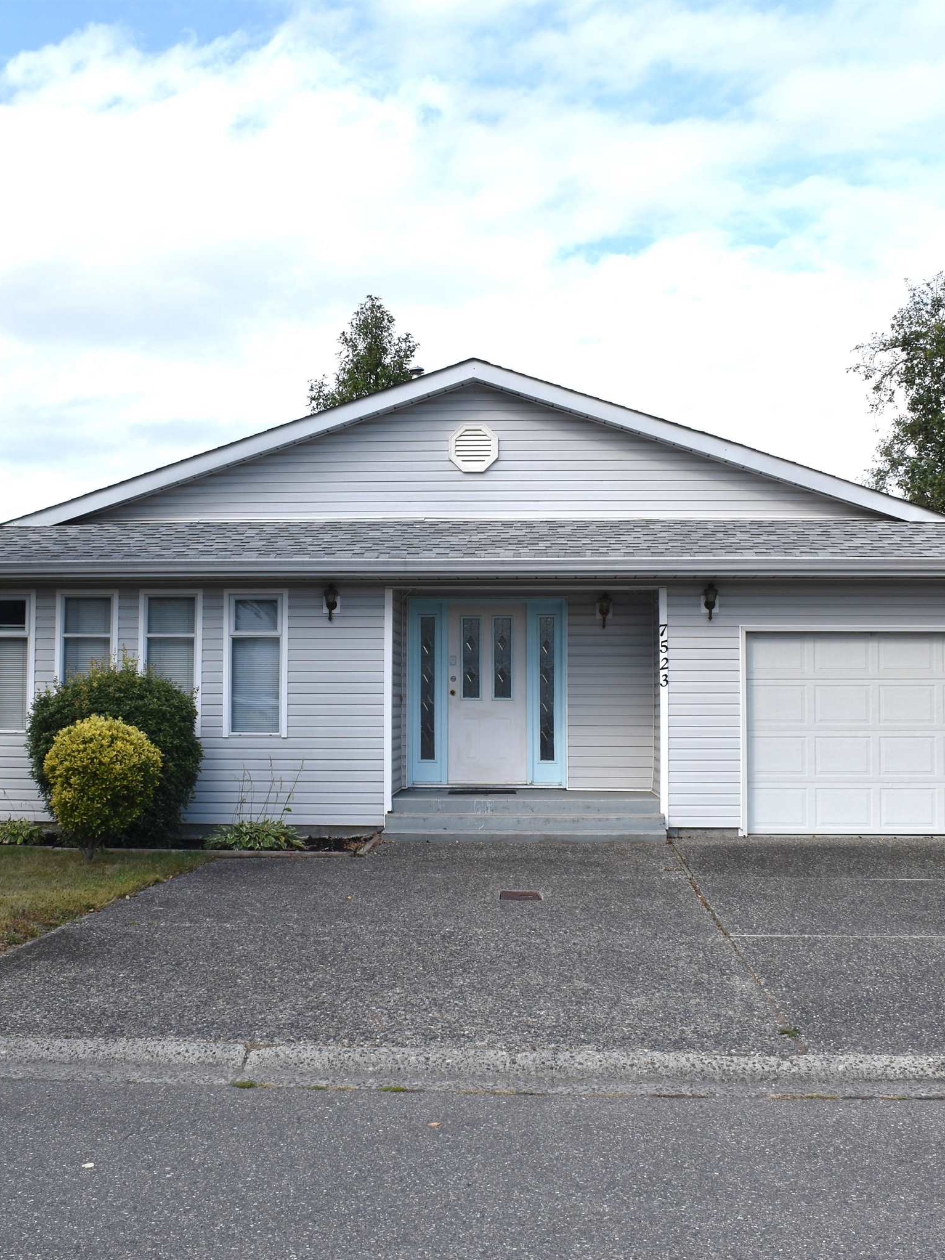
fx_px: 1419
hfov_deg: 36.8
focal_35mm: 39
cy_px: 630
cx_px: 445
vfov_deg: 47.9
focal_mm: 18
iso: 110
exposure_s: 1/250
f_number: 8
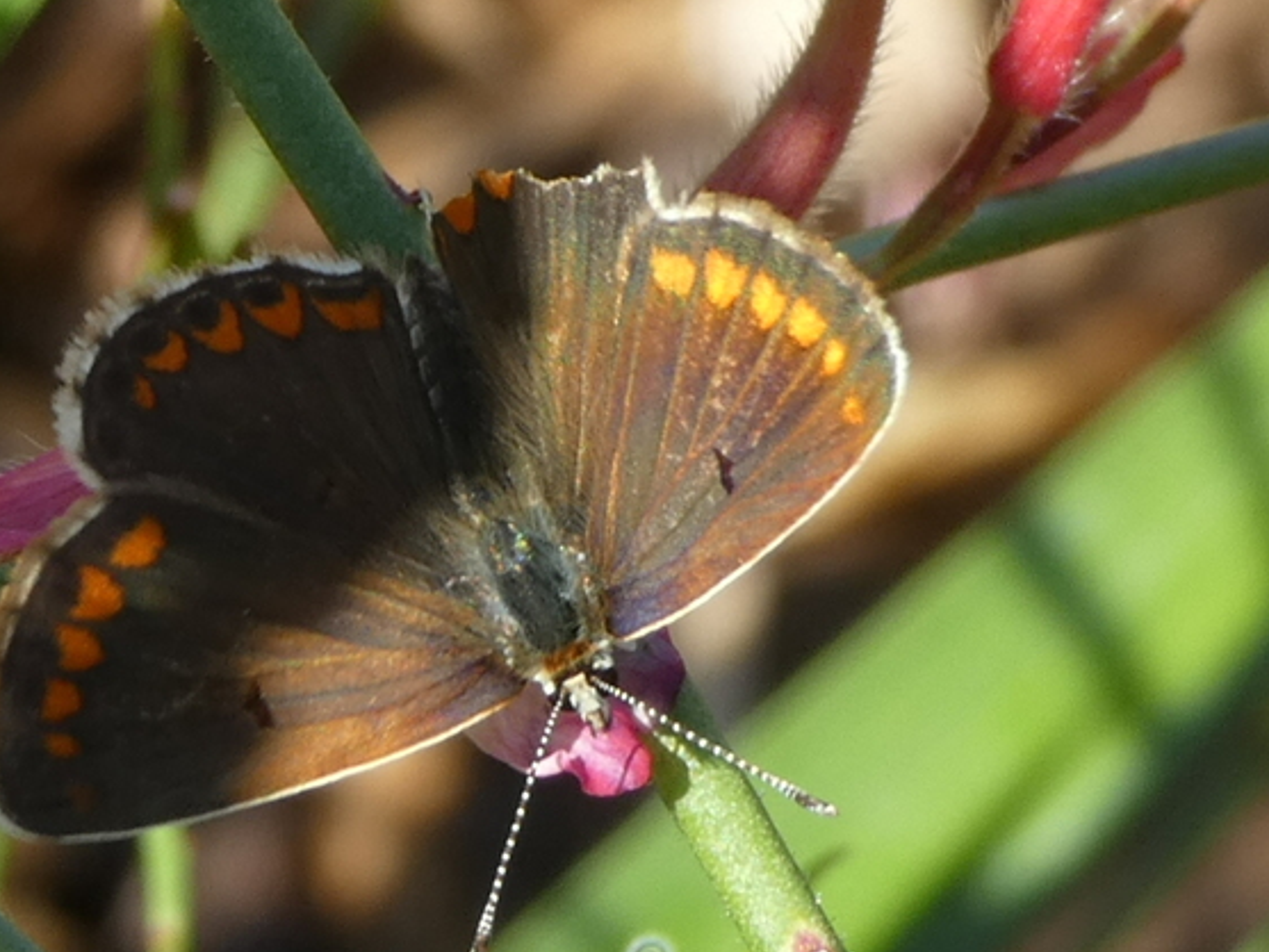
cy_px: 449
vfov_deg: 5.9
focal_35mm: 251
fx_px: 9203
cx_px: 404
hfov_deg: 7.9
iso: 80
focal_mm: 29.5
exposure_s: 1/80
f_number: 5.4
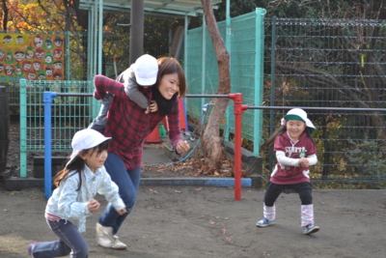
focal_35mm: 82
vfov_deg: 16.6
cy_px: 129
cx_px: 193
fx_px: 885
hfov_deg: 24.6
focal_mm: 55
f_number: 5.6
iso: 360
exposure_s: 1/125
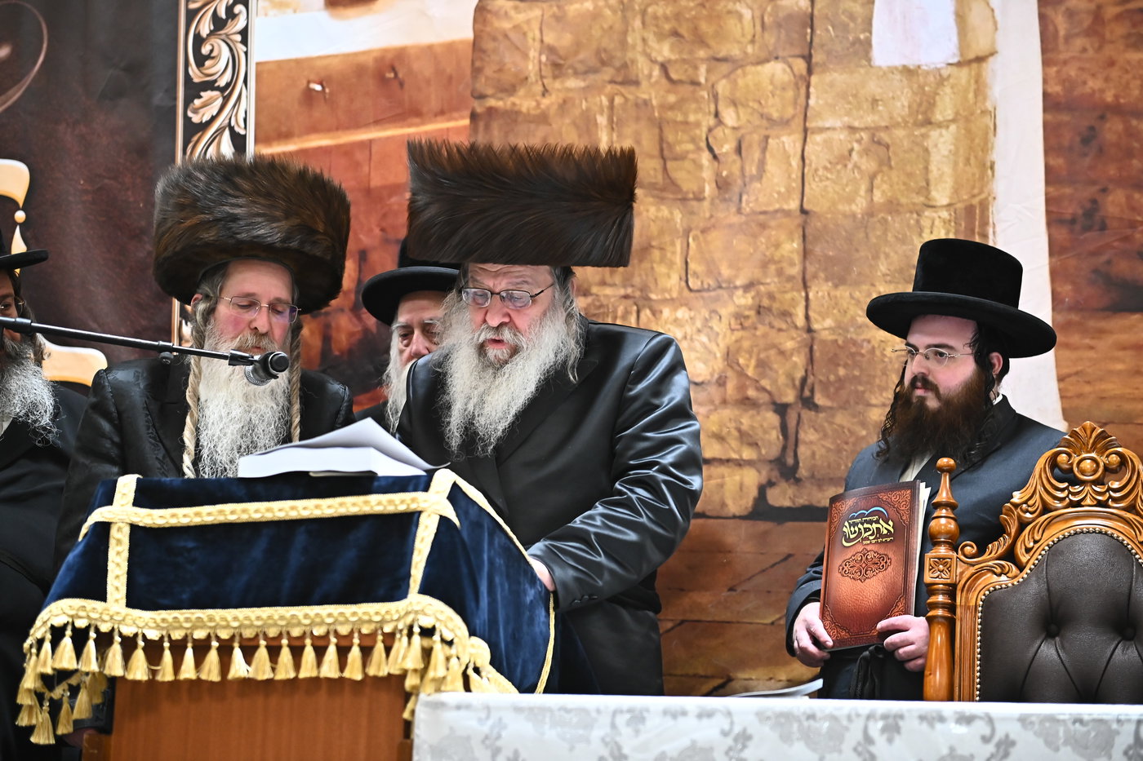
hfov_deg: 28.8
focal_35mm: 70
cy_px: 380
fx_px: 2222
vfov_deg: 19.5
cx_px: 572
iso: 3200
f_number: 3.2
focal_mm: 70
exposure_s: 1/250
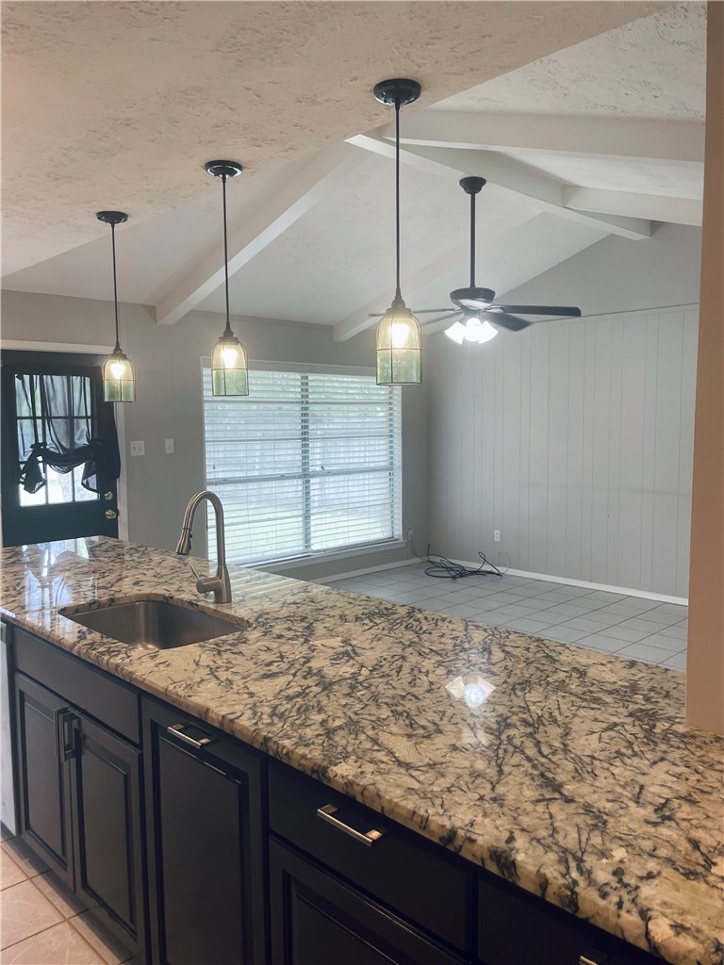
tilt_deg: -3.9
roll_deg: +0.5
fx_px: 725
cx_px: 362
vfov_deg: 67.3
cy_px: 482
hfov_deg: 53.1
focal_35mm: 26
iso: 64
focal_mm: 4.2
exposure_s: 1/60
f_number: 1.6
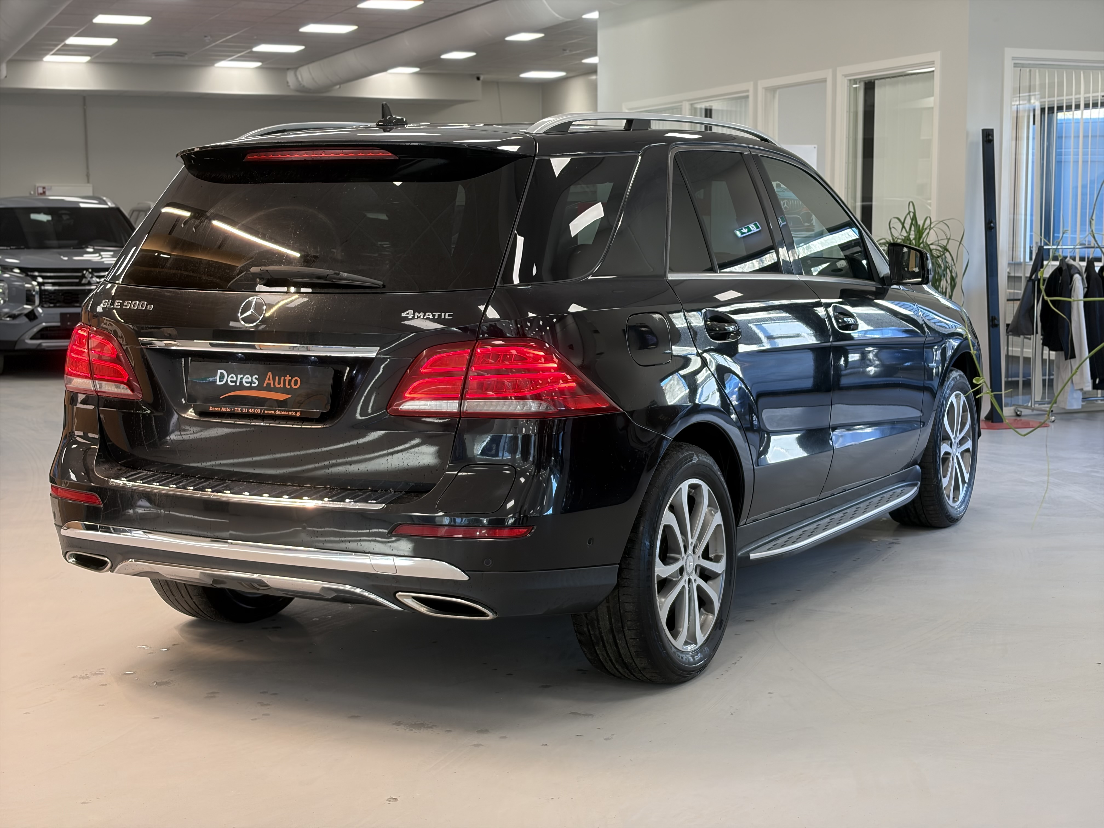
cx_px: 552
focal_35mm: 52
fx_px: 1658
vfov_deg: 28.0
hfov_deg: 36.8
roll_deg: +0.8
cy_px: 414
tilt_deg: -6.7
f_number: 1.6
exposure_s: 1/60
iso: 64
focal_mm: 5.96
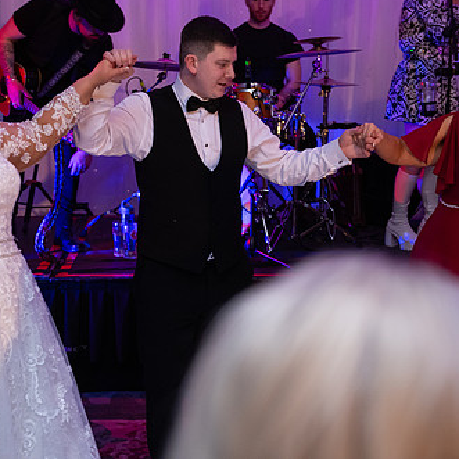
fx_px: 1005
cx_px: 148
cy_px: 192
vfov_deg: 25.7
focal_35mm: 67
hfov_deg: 25.6
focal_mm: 45
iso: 1250
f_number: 3.5
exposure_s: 1/160
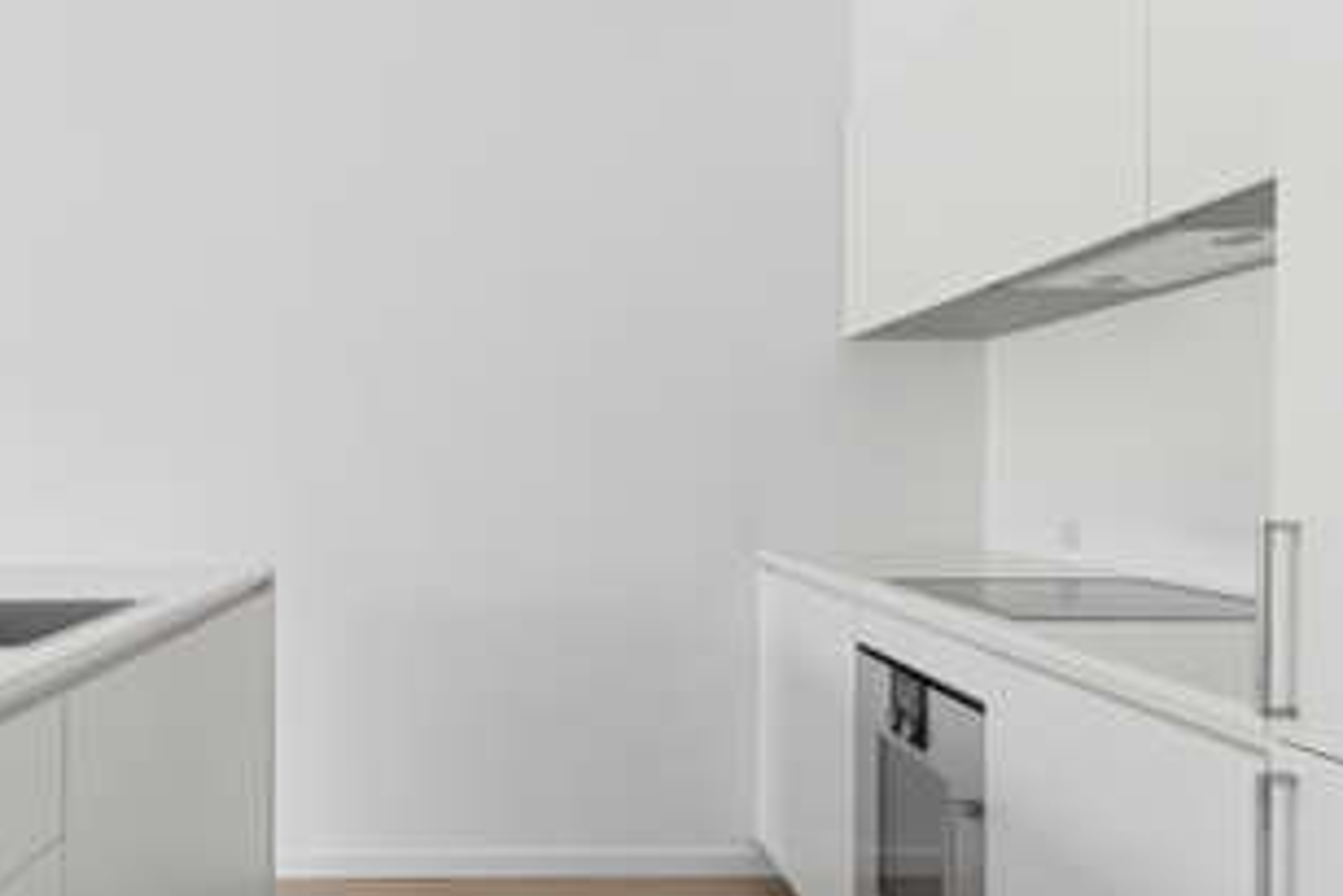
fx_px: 996
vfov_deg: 48.4
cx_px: 564
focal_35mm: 27
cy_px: 498
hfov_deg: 67.6
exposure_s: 1/30
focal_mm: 13
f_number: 8
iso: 500
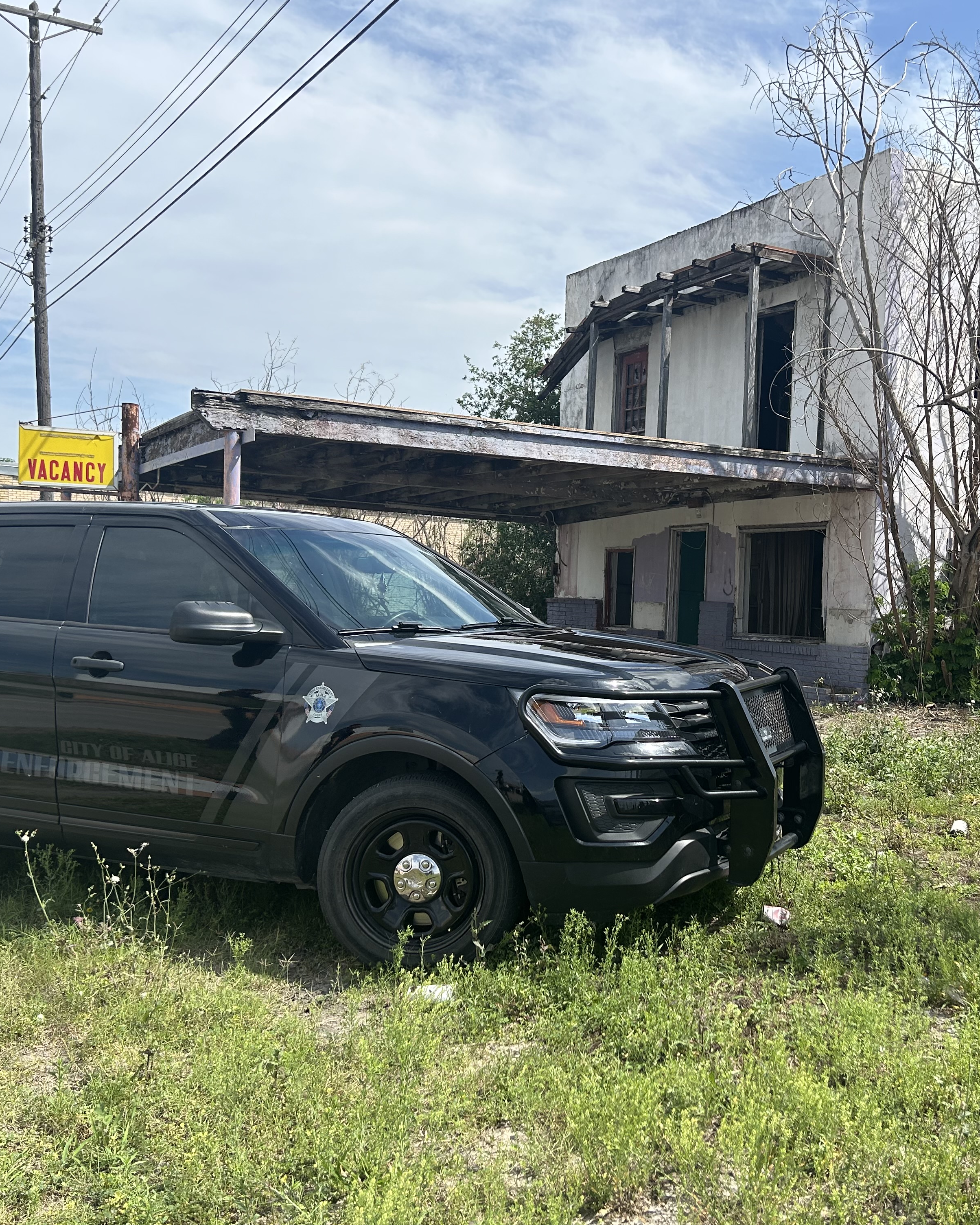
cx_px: 659
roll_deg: -1.6
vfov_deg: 52.8
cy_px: 614
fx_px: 1233
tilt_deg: +0.1
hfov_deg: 42.7
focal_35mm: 34
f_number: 1.5
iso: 50
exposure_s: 1/3831
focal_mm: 5.7
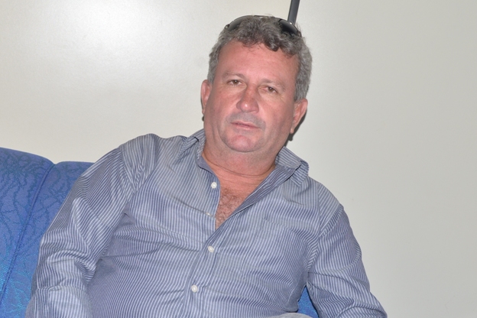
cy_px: 157
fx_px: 530
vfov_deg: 33.4
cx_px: 238
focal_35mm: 40
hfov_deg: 48.5
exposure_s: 1/200
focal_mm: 26
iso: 200
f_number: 7.1
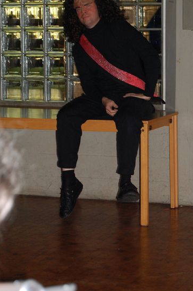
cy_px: 118
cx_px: 141
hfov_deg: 11.2
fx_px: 981
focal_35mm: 122
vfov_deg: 16.8
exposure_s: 1/60
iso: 720
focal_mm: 55
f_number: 5.6
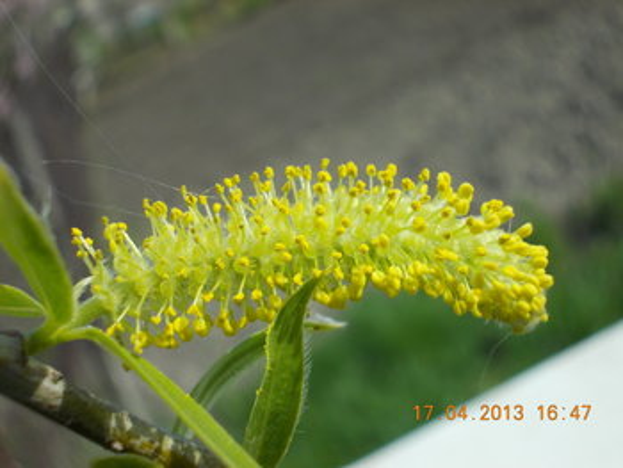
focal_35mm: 71
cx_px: 312
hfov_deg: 27.4
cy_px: 234
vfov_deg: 20.7
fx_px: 1279
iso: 80
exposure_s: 1/500
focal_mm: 10
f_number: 4.3
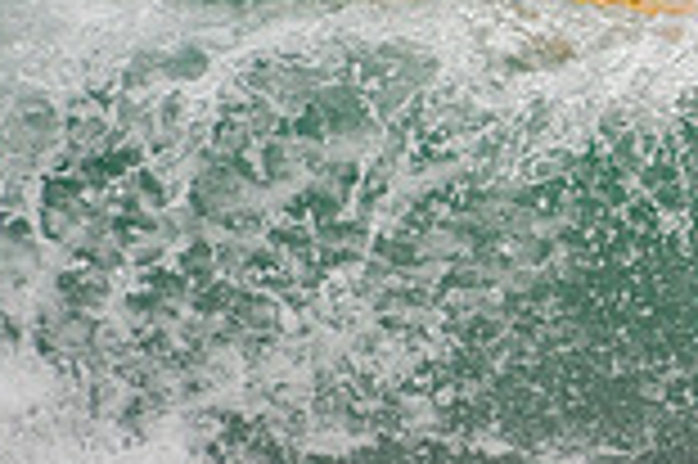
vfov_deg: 0.6
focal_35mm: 2251
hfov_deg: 0.9
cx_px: 1171
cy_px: -43
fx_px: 43598
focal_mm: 400
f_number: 5.6
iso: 280
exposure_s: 1/1250
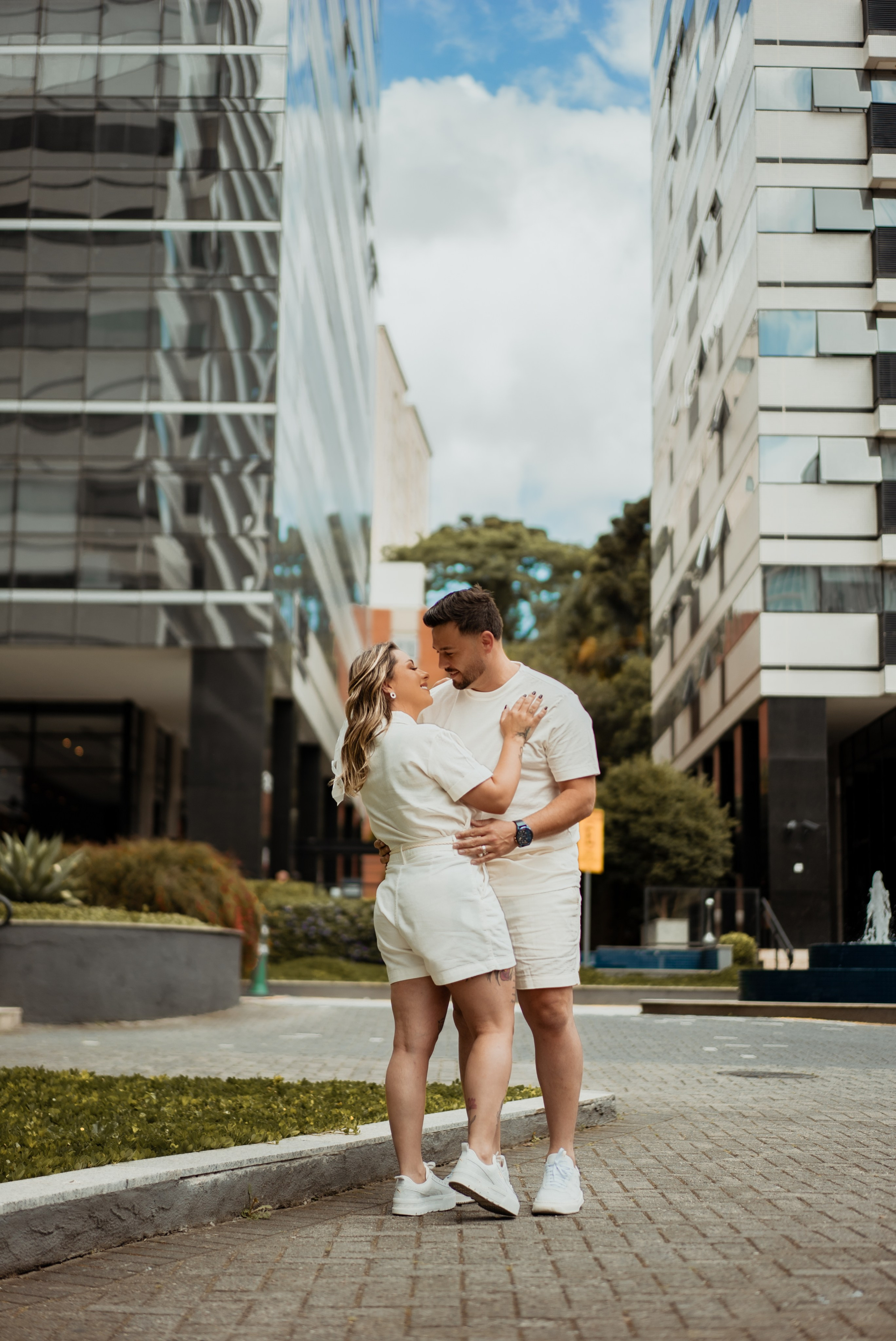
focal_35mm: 55
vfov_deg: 36.2
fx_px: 2051
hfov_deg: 24.6
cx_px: 448
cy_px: 670
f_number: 1.8
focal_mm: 55
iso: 100
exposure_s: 1/1250
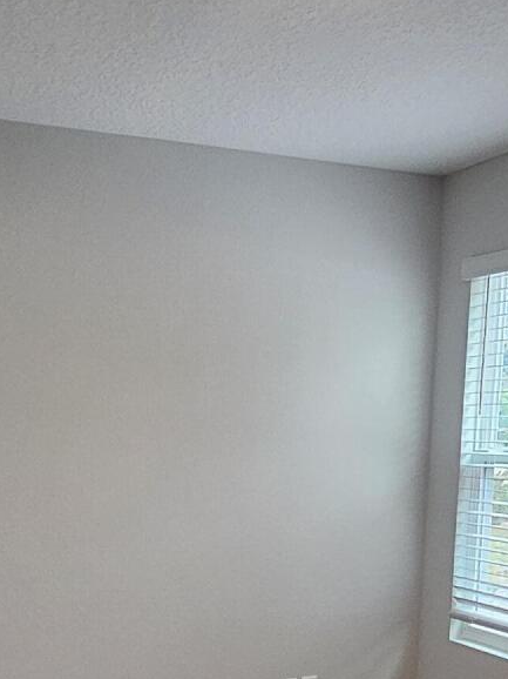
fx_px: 881
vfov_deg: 38.2
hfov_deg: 32.1
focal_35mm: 45
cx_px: 201
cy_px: 654
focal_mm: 2.2
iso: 200
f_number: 2.2
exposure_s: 1/60
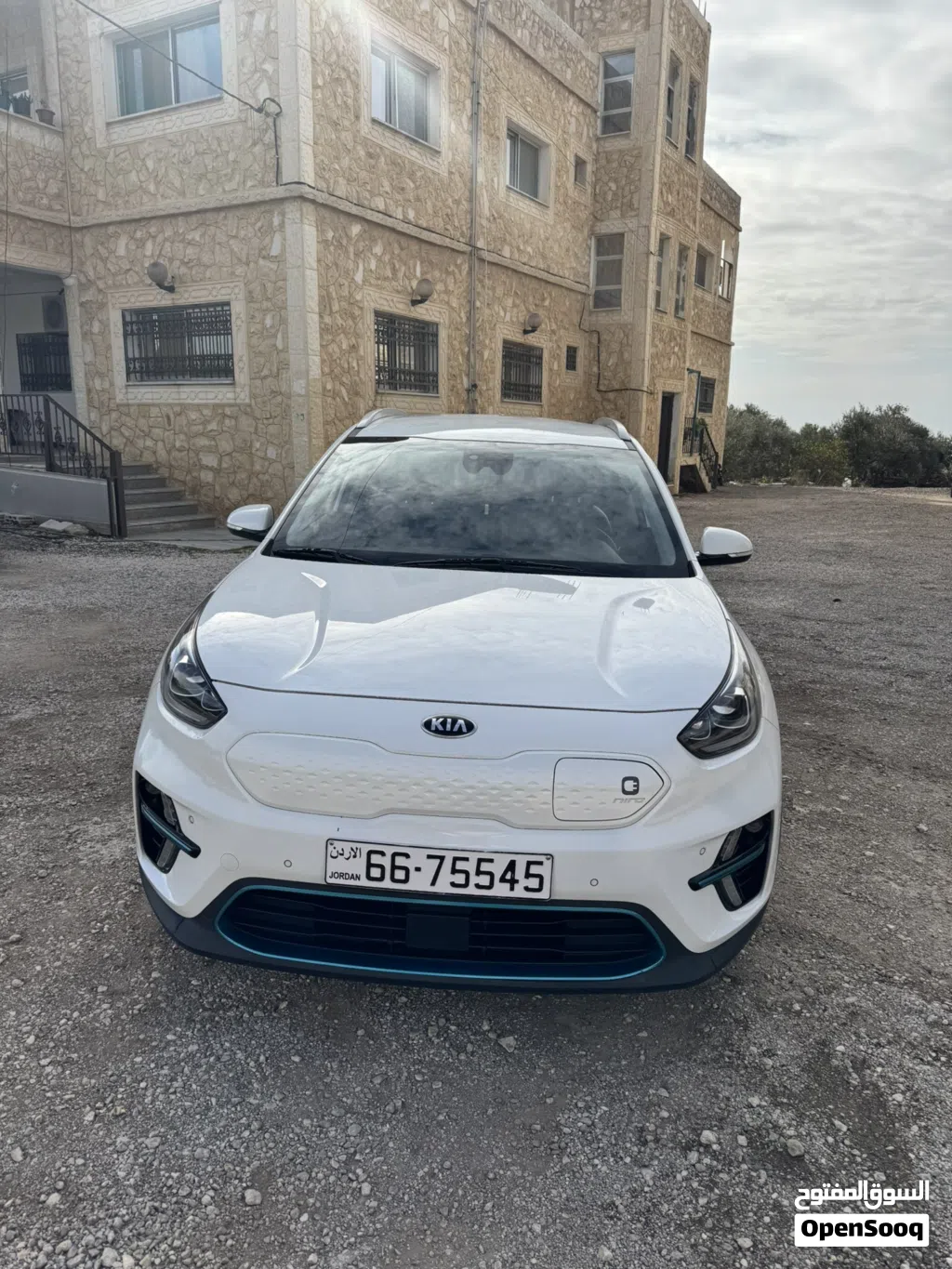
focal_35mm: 24
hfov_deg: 56.8
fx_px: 880
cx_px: 476
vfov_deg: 71.6
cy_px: 634
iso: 80
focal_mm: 6.76
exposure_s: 1/5814
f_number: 1.78
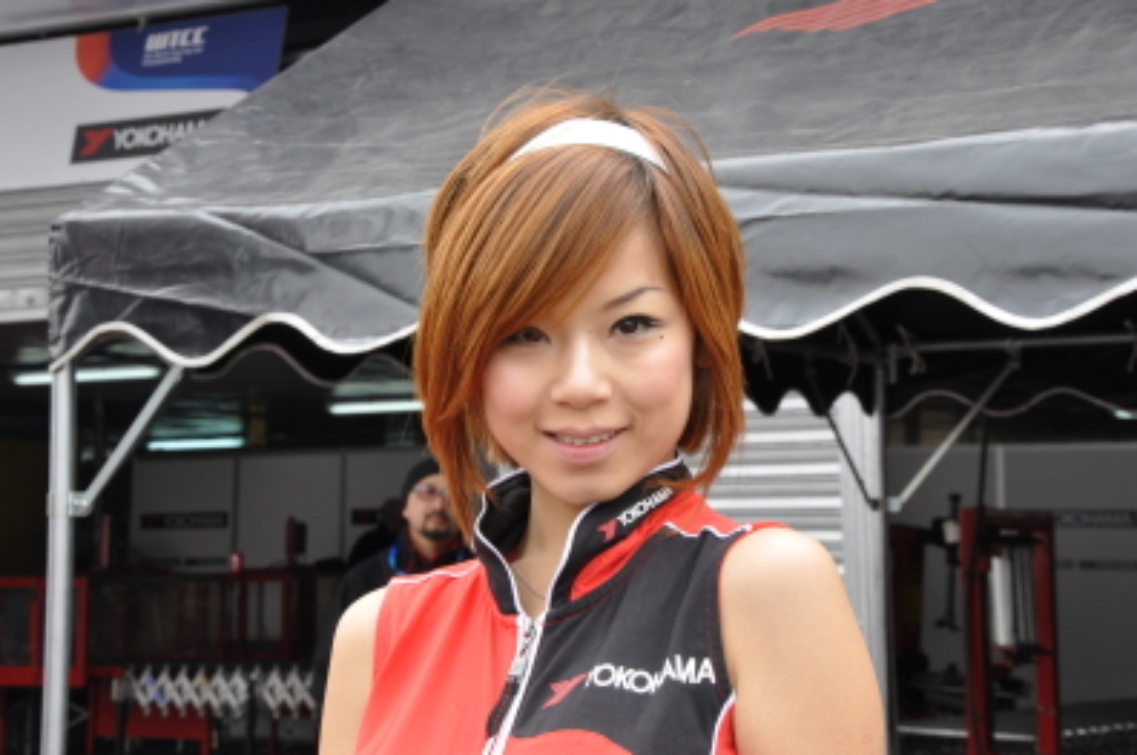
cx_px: 568
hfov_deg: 28.1
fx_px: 2271
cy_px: 378
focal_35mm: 72
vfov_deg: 18.9
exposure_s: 1/160
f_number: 13
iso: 640
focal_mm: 48
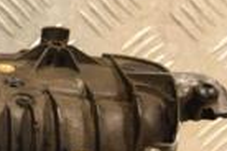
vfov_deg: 5.0
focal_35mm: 273
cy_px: 66
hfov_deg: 7.3
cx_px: -201
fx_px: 1721
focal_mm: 42
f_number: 4.8
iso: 800
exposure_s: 1/125
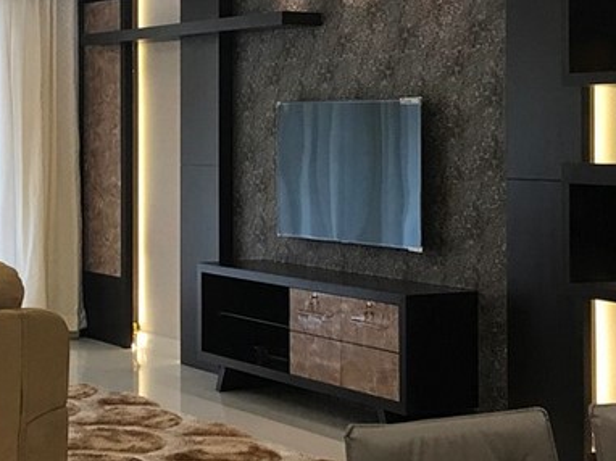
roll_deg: +0.2
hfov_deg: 22.1
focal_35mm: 88
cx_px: 169
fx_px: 1565
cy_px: 131
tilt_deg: -0.4
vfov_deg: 16.7
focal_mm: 3.99
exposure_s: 1/33
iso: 25
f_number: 1.8
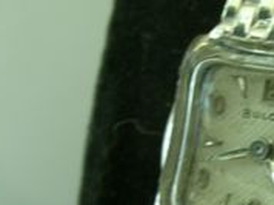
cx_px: 252
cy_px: 160
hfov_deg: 18.2
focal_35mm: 106
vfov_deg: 13.9
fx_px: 838
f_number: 5.7
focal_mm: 8.7
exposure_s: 1.2
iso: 200
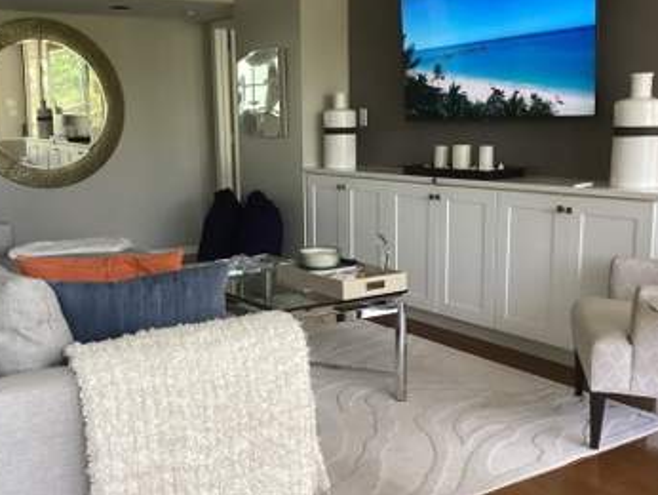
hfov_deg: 43.8
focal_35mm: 43
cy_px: 291
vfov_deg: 33.6
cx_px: 306
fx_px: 818
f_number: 2.4
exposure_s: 1/60
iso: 160
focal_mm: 3.3
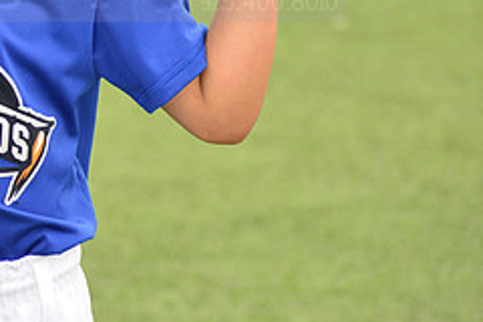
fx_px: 5500
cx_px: -44
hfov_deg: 5.0
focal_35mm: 410
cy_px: -37
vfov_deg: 3.3
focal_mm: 170
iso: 250
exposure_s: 1/200
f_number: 8
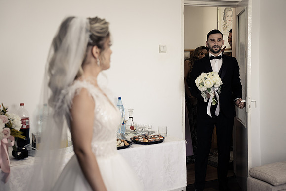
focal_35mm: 47
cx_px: 143
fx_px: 373
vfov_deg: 28.7
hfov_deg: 41.9
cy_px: 96
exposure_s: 1/125
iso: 320
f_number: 2.8
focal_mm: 47
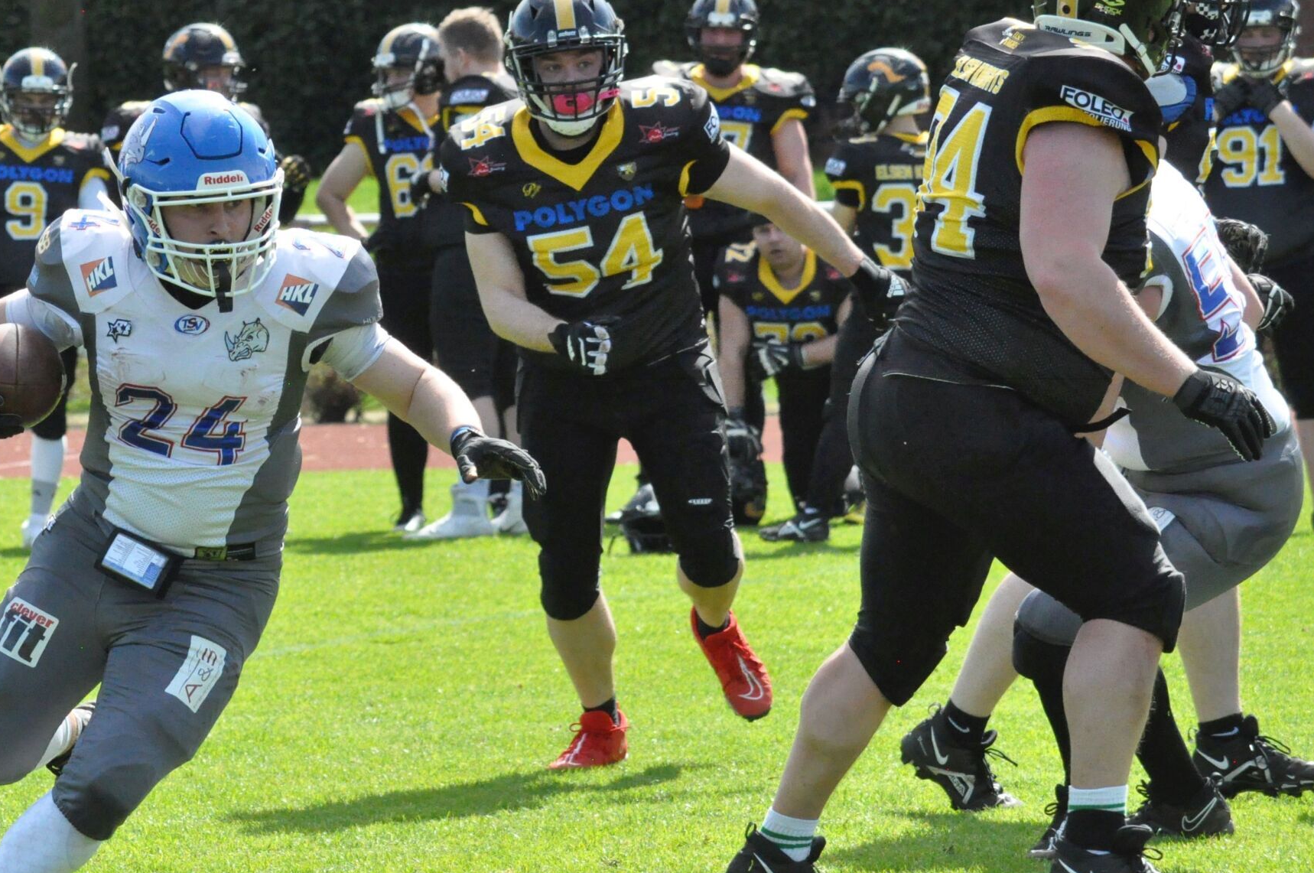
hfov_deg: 6.8
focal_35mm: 302
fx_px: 11000
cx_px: 431
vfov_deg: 4.5
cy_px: 295
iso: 3200
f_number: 8
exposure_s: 1/4000
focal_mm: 135
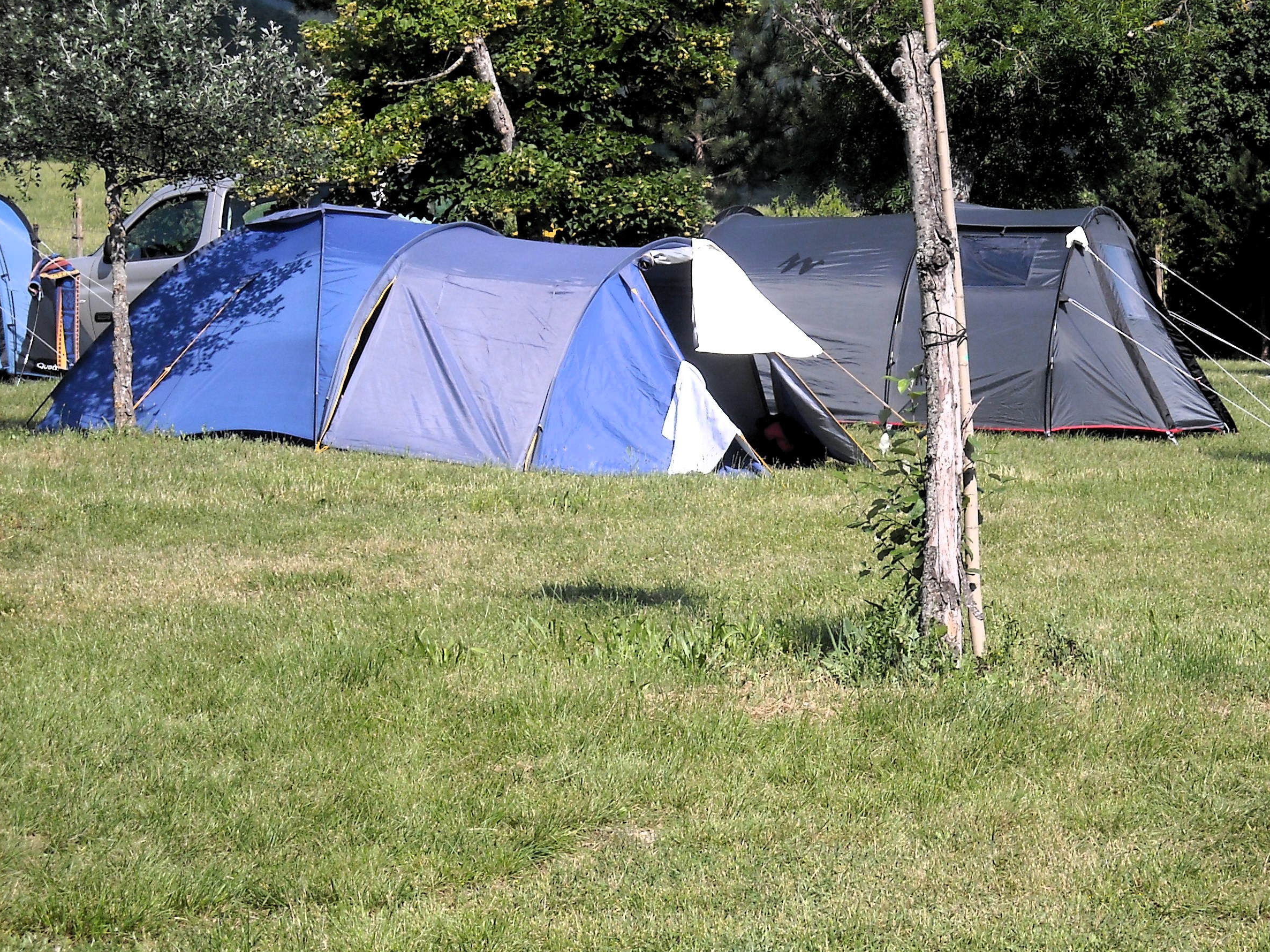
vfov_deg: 10.9
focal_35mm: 136
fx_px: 4990
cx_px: 819
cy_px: 474
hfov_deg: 14.5
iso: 64
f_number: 4.7
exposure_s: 1/369
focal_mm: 17.1
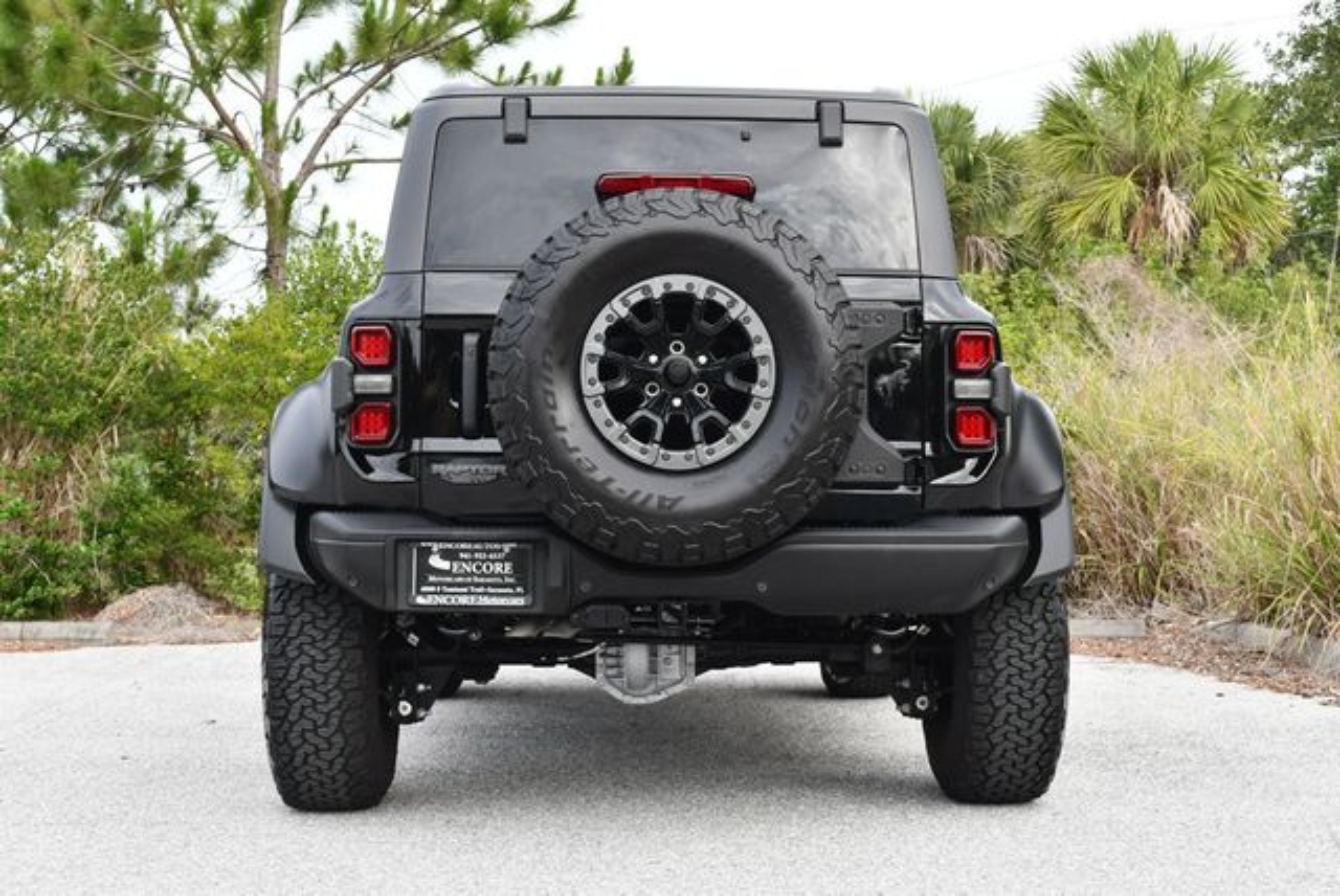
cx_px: 670
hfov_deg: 35.6
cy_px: 448
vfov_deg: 24.2
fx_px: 2086
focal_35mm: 56
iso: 250
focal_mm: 28
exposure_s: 1/250
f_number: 5.6
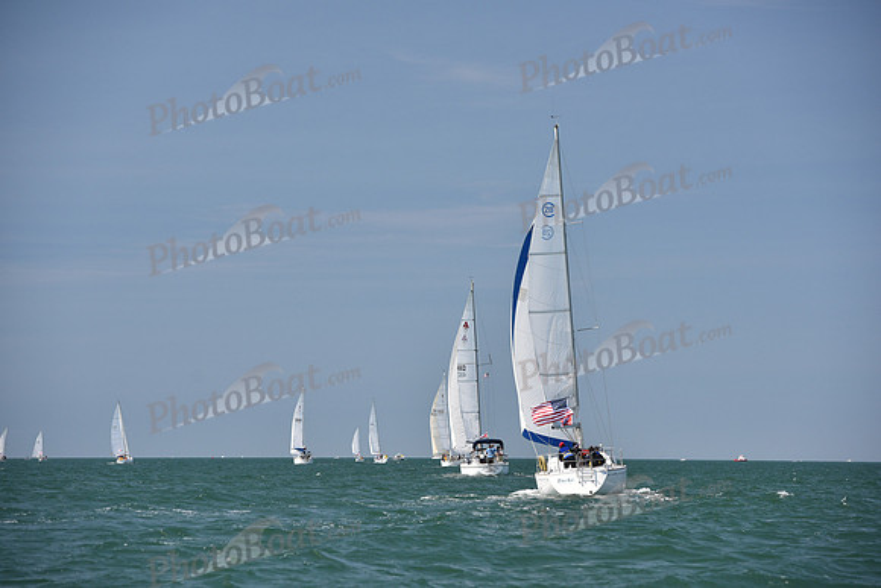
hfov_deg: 15.8
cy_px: 294
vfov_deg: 10.6
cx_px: 440
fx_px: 3182
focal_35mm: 130
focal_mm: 130
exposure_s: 1/800
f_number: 5
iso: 320
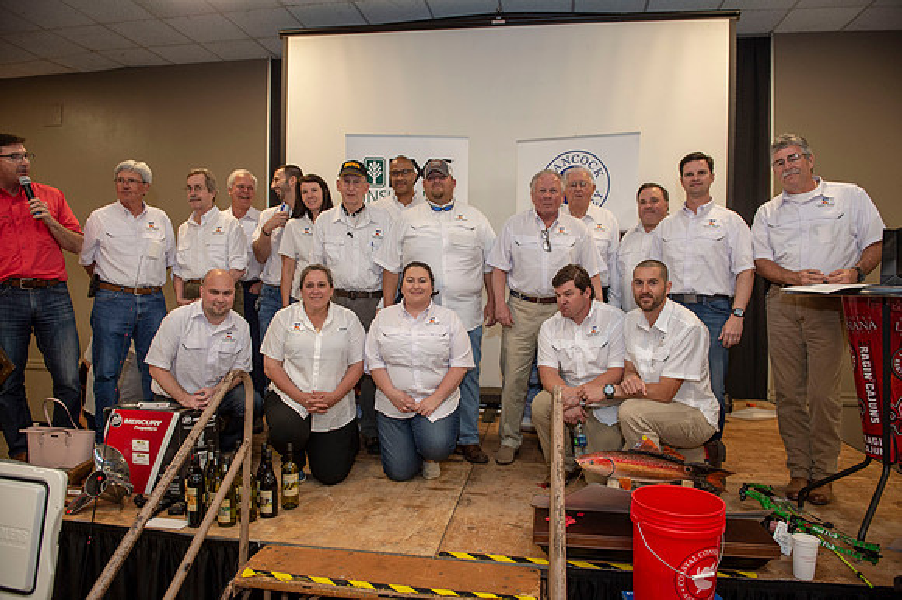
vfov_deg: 53.1
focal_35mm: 24
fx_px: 601
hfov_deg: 73.8
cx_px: 451
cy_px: 300
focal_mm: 24
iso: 800
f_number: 3.5
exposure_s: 1/125
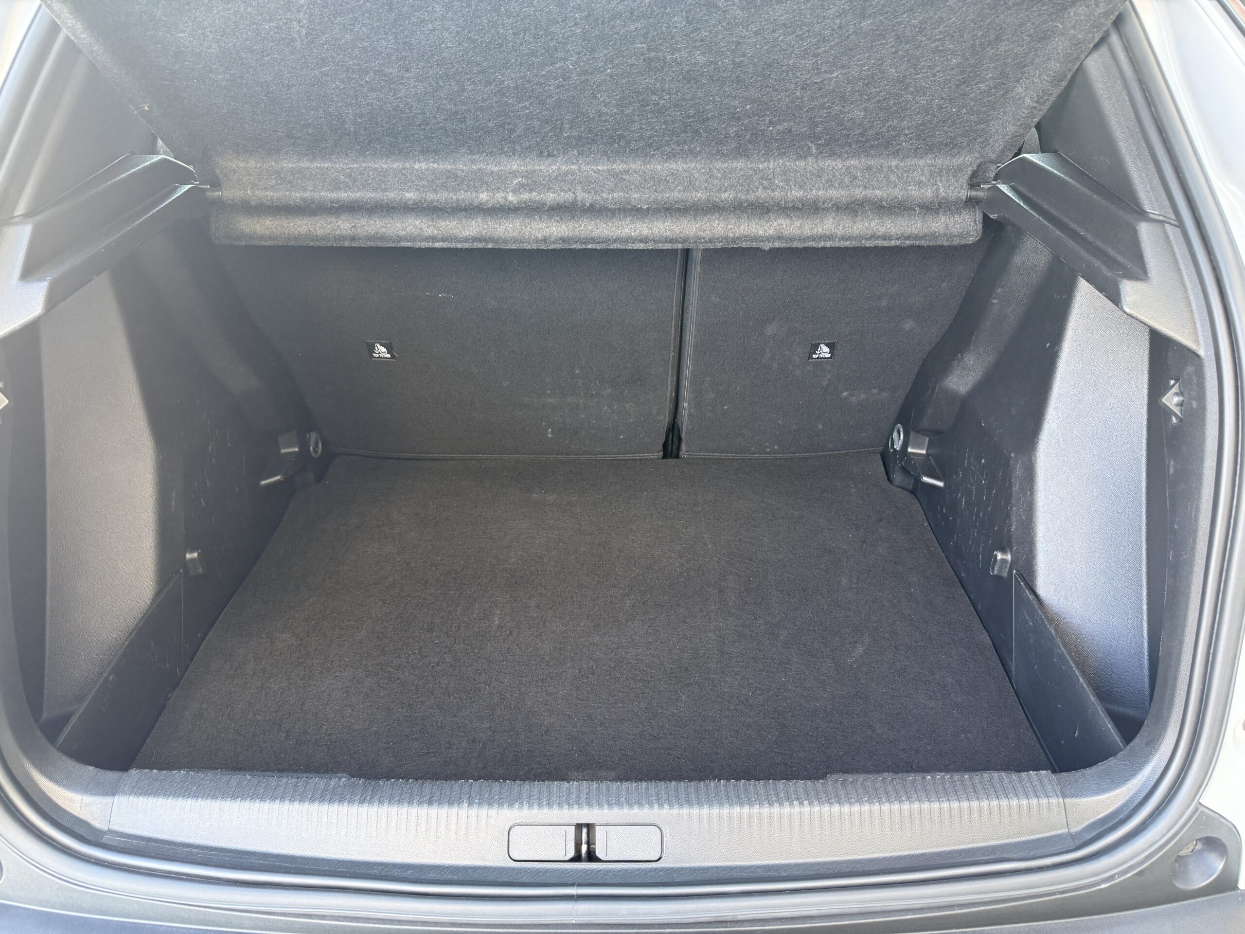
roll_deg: -2.2
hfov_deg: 71.6
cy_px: 467
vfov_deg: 56.8
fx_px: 863
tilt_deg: -32.0
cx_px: 622
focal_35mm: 24
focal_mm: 6.76
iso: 200
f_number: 1.78
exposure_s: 1/118
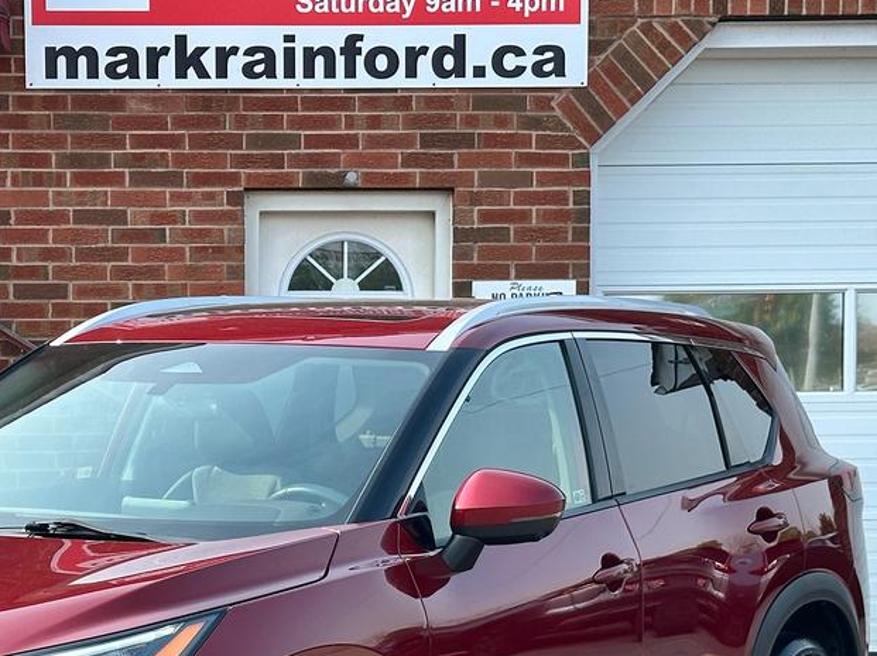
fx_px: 2507
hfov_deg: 19.7
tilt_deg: -3.6
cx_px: 225
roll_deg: +0.8
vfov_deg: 14.8
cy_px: 511
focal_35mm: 99
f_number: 1.78
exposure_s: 1/1145
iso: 64
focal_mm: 6.86
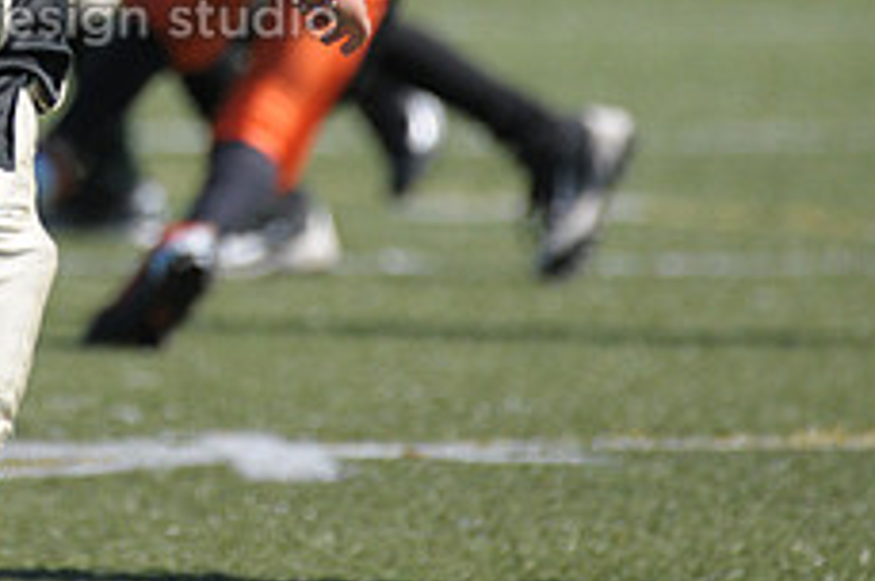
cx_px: -73
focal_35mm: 1140
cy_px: -120
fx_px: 27669
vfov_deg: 1.2
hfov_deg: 1.8
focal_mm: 300
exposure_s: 1/3200
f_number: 4
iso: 640
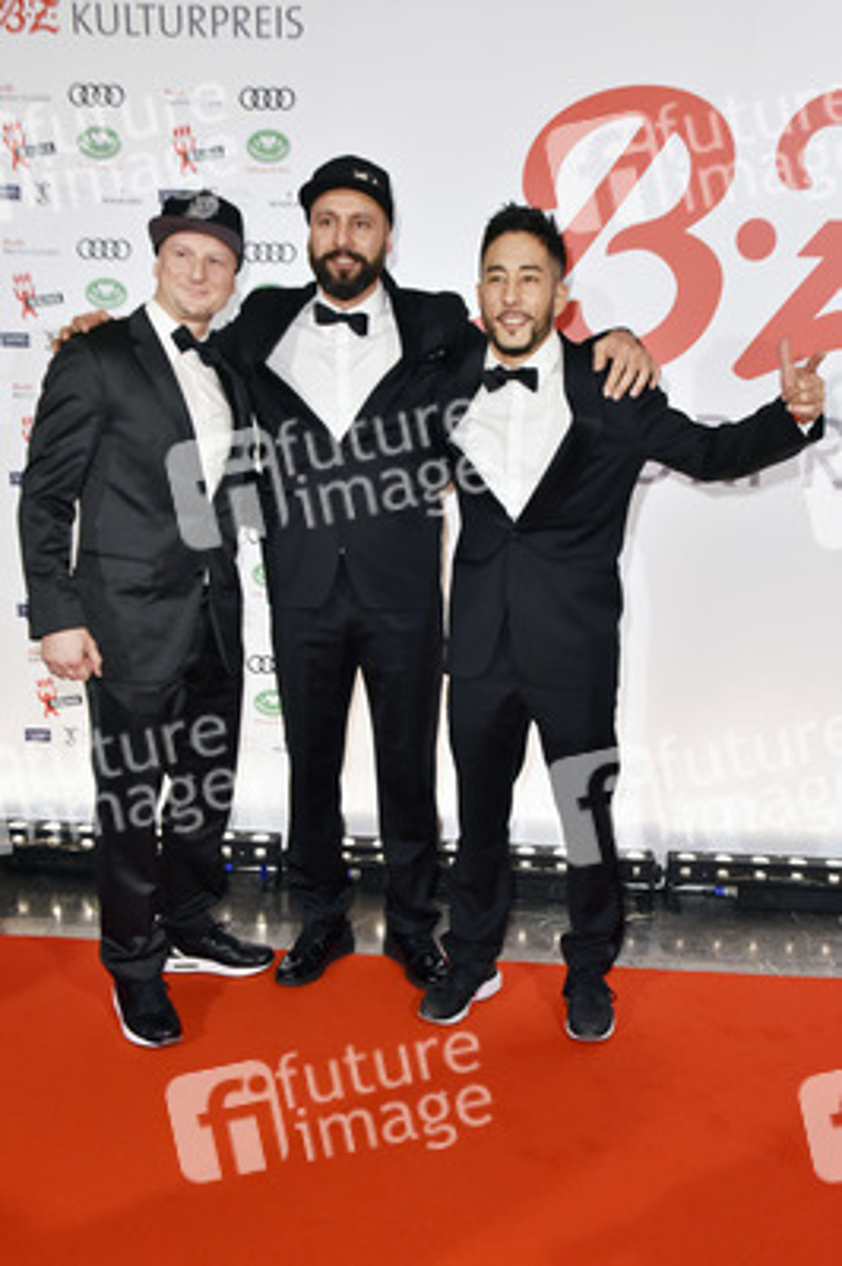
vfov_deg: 62.0
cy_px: 633
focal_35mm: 30
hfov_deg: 43.5
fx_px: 1054
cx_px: 421
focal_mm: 30
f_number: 6.3
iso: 2500
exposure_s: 1/125
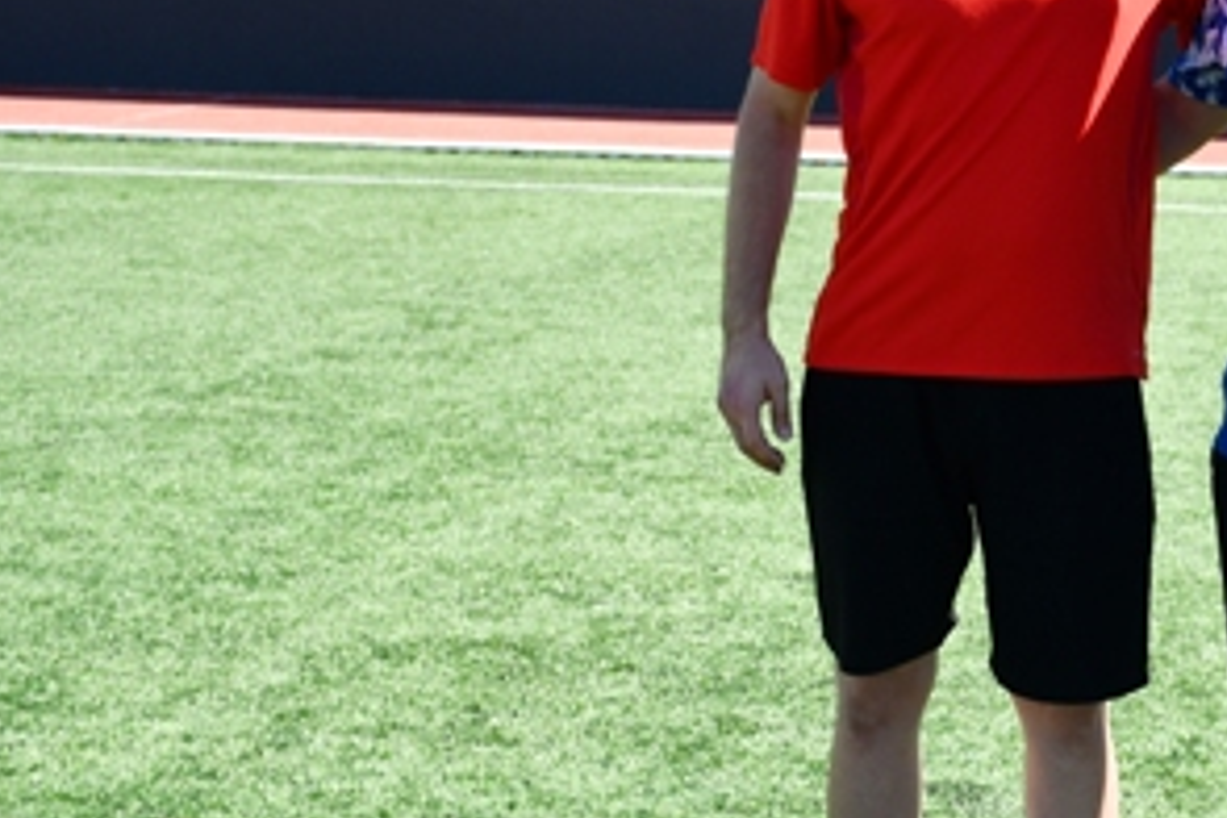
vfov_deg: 14.0
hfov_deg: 20.1
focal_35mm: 98
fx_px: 3340
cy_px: 340
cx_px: 1269
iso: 200
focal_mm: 30
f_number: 5.6
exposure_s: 1/250
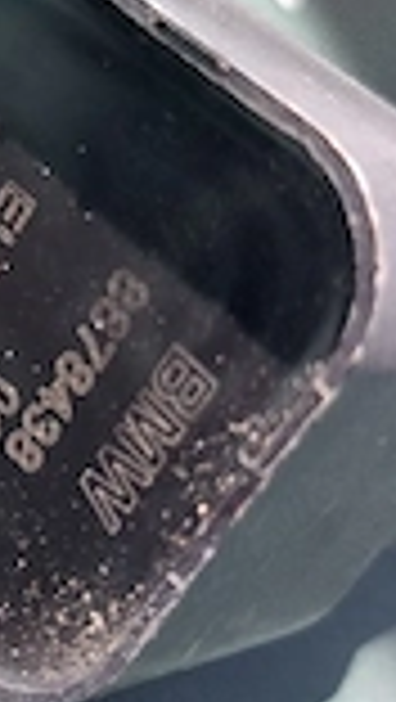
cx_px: -63
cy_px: 284
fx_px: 1248
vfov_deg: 31.3
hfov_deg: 17.3
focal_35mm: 67
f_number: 1.8
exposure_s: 1/156
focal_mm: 5.23
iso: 25
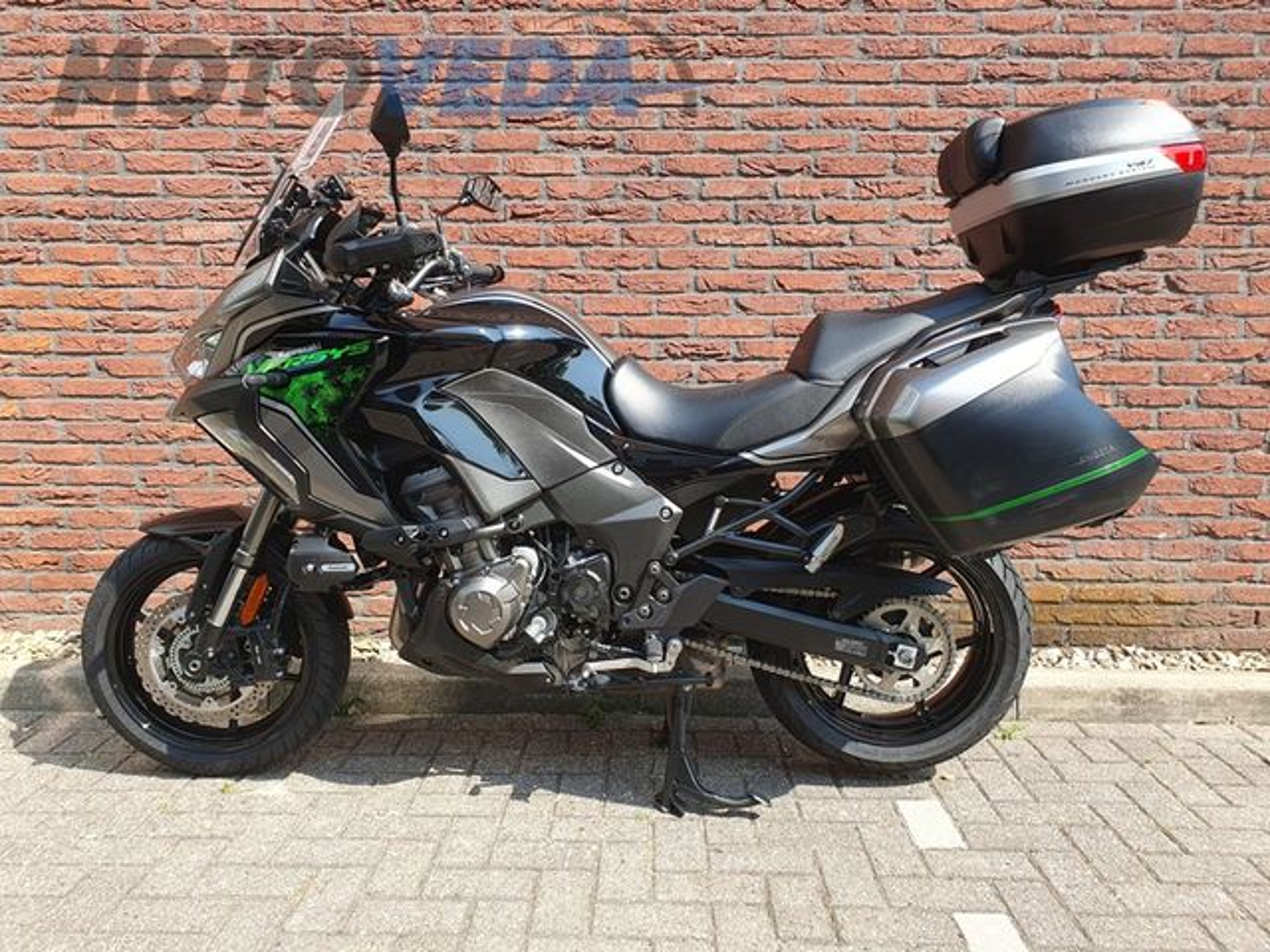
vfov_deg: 53.1
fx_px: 954
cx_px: 635
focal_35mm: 26
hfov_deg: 67.3
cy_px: 476
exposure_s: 1/435
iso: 50
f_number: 2.4
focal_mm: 4.32
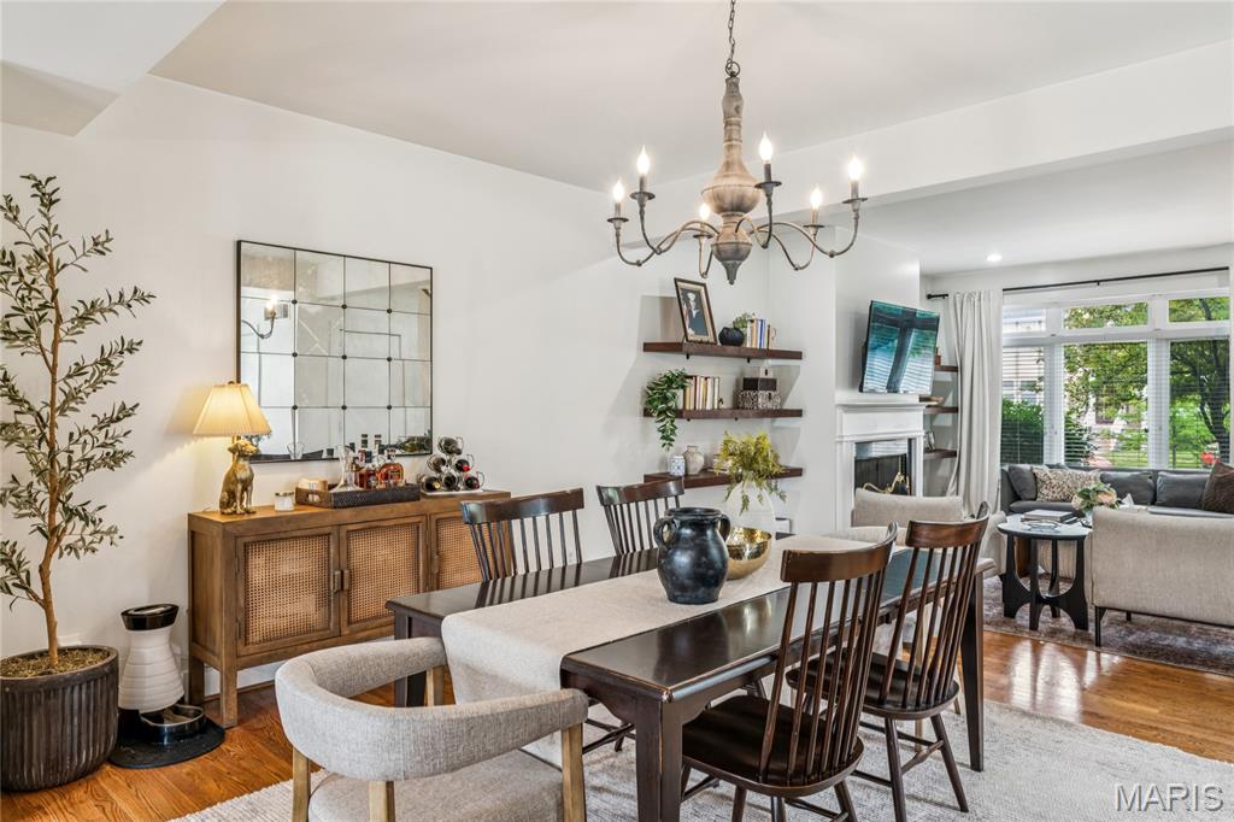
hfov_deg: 73.8
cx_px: 617
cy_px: 411
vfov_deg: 53.1
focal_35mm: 24
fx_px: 822
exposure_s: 1/2
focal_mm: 24
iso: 200
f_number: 13
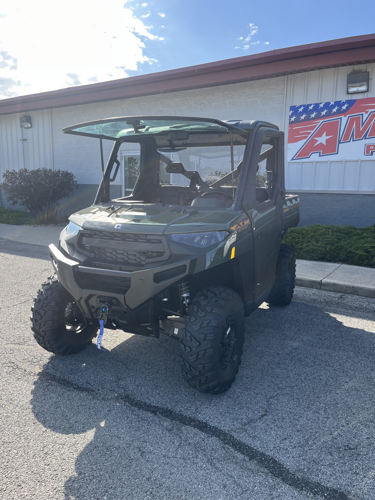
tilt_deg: -9.5
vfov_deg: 67.3
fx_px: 376
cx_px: 188
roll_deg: -1.1
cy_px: 250
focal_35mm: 26
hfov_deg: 53.1
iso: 50
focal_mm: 5.1
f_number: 1.6
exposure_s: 1/1175
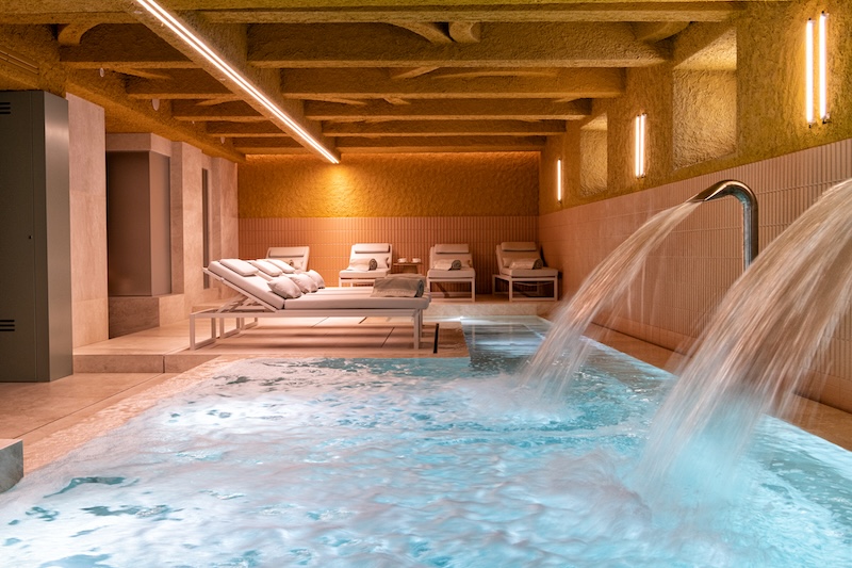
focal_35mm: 38
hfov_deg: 50.7
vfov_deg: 35.0
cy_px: 284
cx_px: 426
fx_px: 899
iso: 280
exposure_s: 1/20
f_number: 11
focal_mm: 38
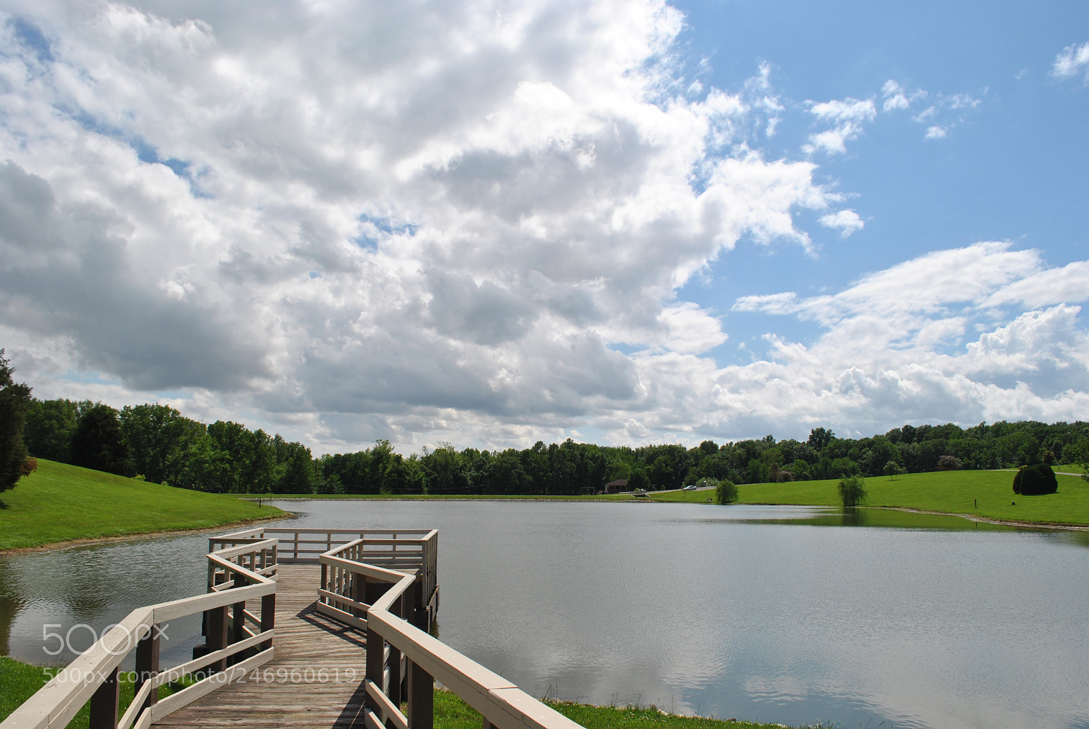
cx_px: 544
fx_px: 818
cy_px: 364
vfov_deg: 48.0
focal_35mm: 27
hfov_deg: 67.3
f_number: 10
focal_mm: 18
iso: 100
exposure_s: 1/400
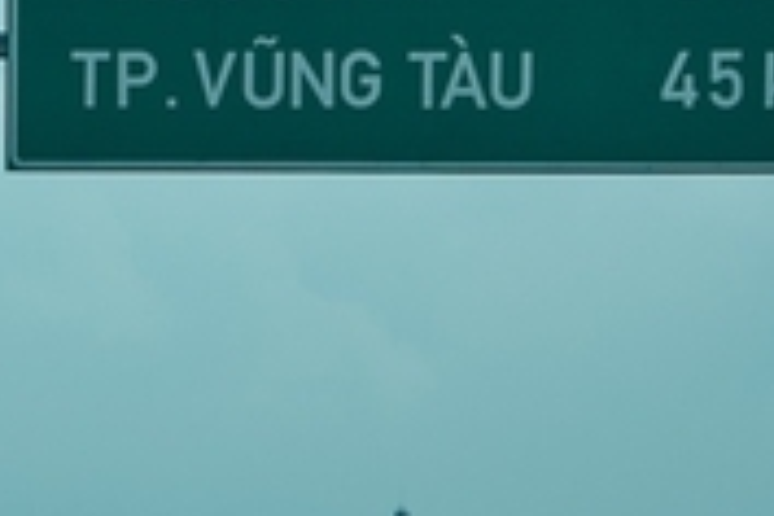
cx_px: -122
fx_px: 6424
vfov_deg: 4.6
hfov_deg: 6.9
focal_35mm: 299
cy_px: 313
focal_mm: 55
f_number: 5
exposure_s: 1/1600
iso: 160
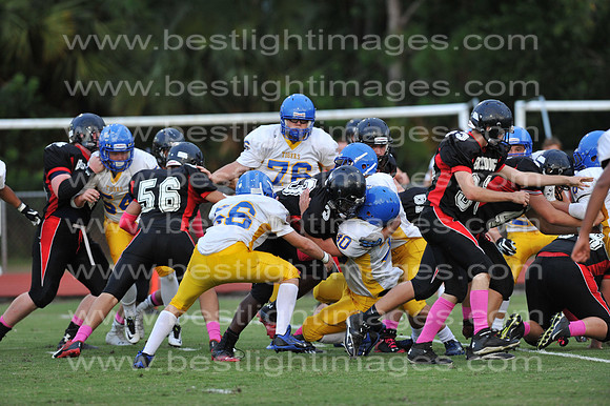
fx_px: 5080
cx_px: 305
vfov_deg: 4.6
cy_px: 203
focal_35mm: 300
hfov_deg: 6.9
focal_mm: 300
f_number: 4
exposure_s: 1/800
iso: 1250
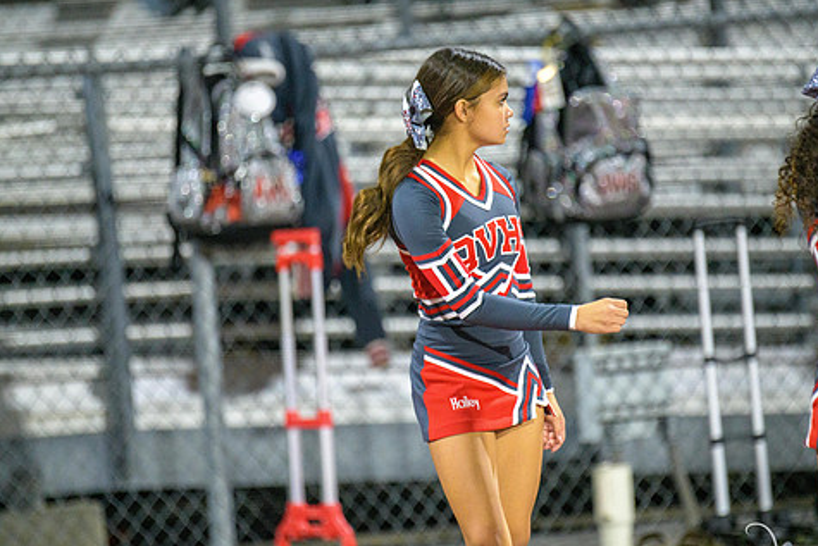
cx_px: 431
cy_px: 316
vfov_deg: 3.8
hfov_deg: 5.6
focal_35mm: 366
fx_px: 8318
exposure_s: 1/250
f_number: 2.8
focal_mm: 300
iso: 2000
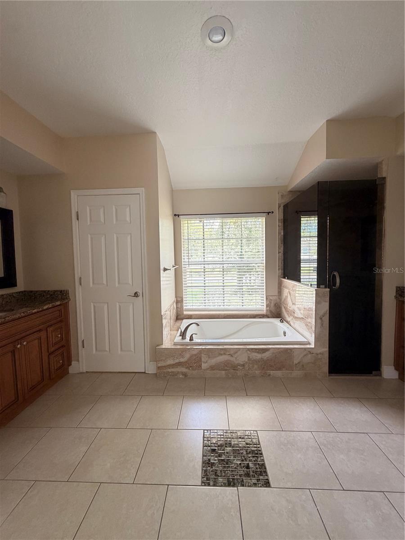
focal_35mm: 14
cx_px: 202
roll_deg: +1.0
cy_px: 270
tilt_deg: -3.4
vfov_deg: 102.1
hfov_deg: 85.7
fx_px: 218
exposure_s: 1/121
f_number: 2.2
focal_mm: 2.22
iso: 250
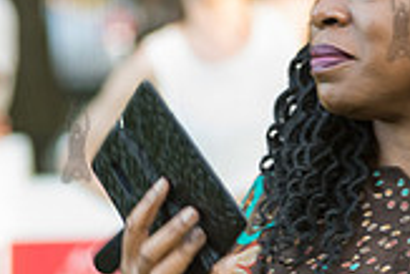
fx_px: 5061
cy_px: 260
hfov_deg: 4.6
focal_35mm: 444
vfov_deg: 3.1
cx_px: 400
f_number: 4.5
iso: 400
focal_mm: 125
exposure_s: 1/80
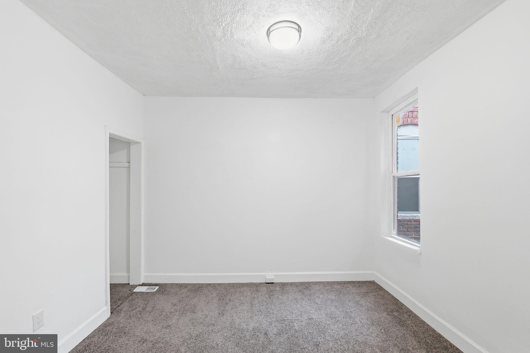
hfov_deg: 104.3
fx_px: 206
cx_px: 265
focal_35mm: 14
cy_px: 176
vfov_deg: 81.2
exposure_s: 1/30
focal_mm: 14
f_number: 9
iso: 800
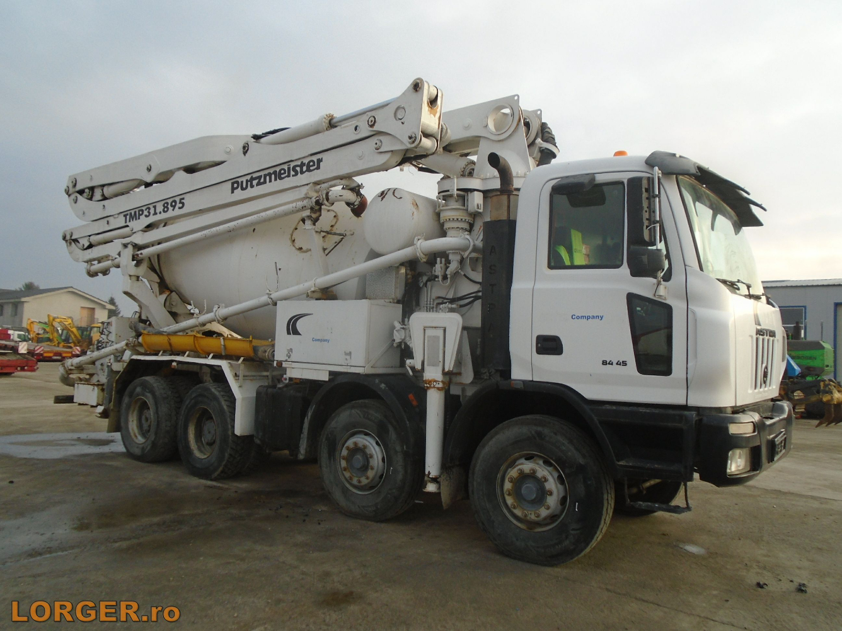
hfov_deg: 67.3
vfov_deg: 53.1
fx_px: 632
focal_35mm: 26
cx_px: 421
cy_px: 316
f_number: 3.2
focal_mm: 4.6
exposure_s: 1/320
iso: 100
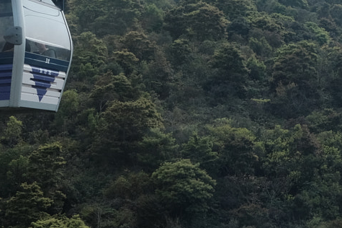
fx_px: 1120
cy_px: 56
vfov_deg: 11.6
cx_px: 298
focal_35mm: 118
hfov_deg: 17.1
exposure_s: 1/2000
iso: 400
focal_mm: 23
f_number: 4
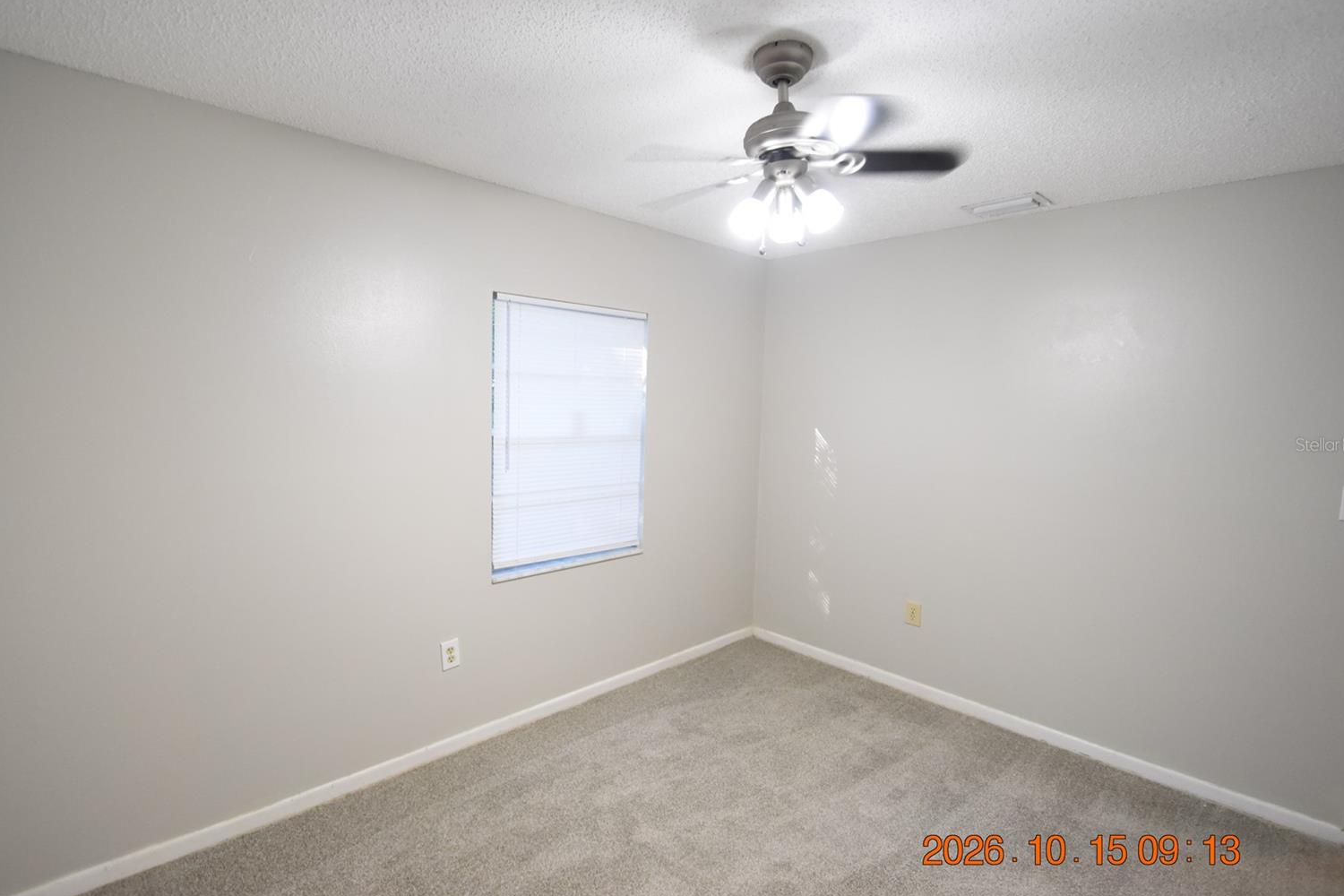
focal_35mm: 16
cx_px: 659
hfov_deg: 96.7
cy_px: 444
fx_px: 597
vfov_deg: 73.7
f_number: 3.5
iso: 1400
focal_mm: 10
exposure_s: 1/60
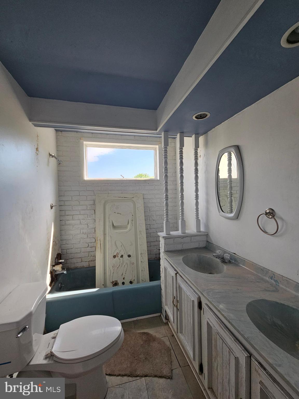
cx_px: 150
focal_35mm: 13
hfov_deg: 89.9
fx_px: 150
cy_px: 200
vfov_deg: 106.2
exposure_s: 1/208
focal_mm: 2.2
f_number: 2.2
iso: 80
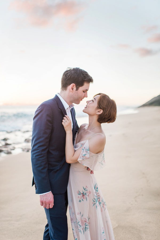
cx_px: 80
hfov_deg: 37.9
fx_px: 233
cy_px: 120
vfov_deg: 54.4
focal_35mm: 35
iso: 200
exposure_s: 1/640
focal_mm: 35
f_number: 2.2
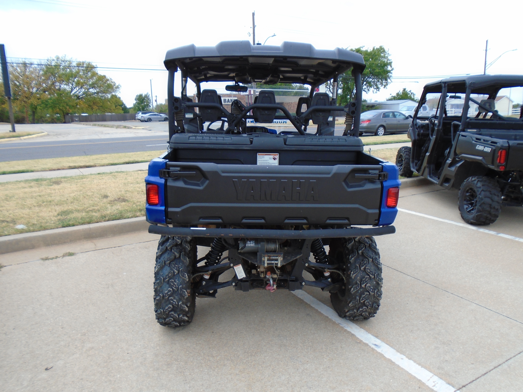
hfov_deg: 67.3
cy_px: 196
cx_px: 262
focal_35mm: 26
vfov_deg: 53.1
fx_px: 393
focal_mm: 4.6
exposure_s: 1/250
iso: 100
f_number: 3.2
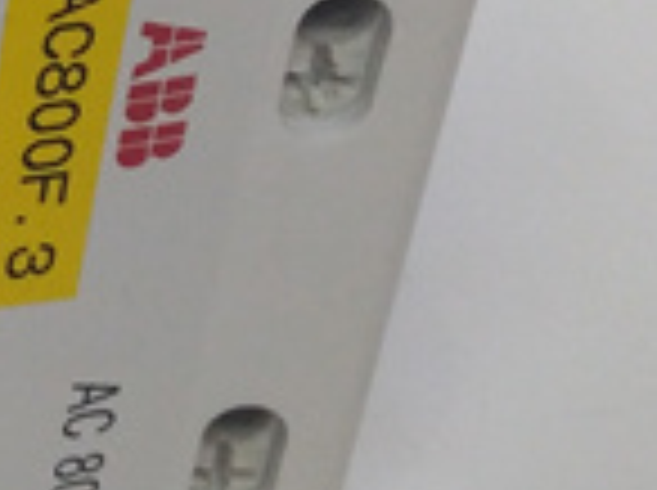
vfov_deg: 10.5
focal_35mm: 139
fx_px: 2634
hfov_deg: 12.8
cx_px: -549
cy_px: -13
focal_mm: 3.79
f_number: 2
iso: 253
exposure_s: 1/33
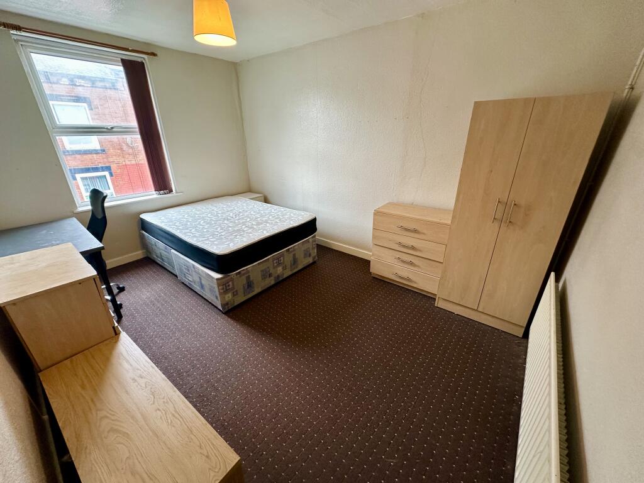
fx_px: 260
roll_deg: -1.1
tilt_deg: -22.1
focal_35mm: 14
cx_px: 322
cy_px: 242
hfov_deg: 102.1
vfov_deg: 85.7
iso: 160
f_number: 2.2
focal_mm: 2.22
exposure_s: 1/100
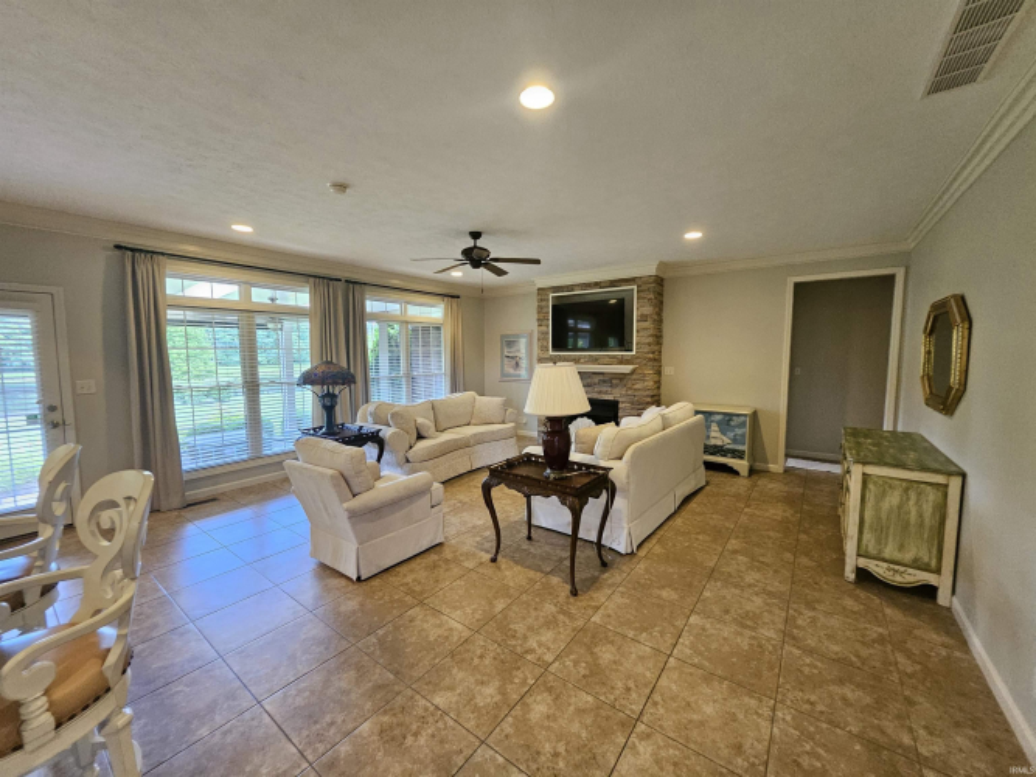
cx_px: 518
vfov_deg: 89.9
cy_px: 388
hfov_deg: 106.2
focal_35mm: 13
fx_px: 389
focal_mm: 1.74
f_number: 2.2
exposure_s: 1/40
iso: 320
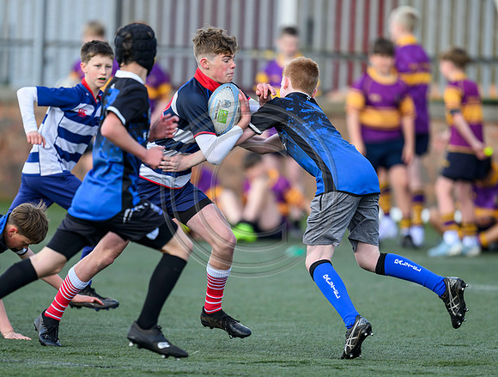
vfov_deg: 2.8
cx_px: 209
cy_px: 195
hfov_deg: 3.6
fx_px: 7847
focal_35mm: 544
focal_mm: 400
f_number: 2.8
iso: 500
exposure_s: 1/2000
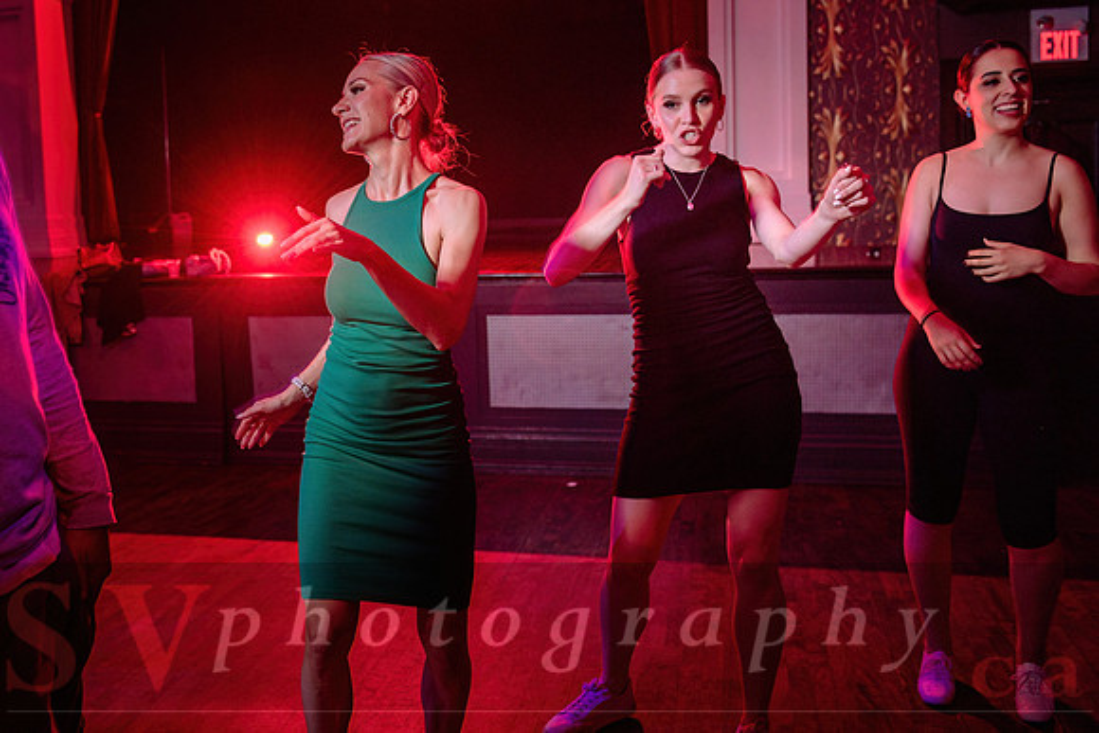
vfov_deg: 33.4
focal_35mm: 40
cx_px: 414
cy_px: 276
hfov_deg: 48.1
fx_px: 1218
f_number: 3.2
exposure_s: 1/80
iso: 1000
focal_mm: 32
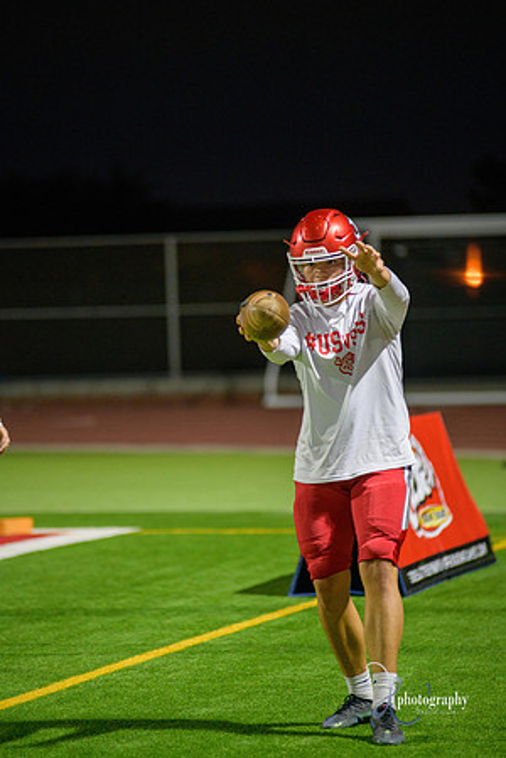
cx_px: 253
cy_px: 379
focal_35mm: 200
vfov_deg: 10.3
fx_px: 4216
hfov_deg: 6.9
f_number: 2.8
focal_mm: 200
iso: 1250
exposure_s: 1/250
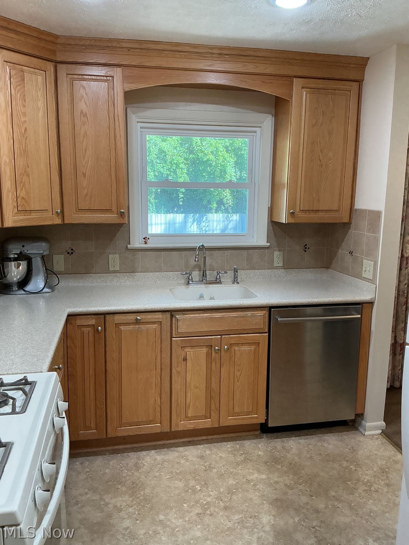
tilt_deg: -10.0
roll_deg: -0.8
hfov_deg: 48.2
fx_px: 457
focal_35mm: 29
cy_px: 272
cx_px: 204
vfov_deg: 61.7
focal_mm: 3
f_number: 1.8
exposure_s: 1/60
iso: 50
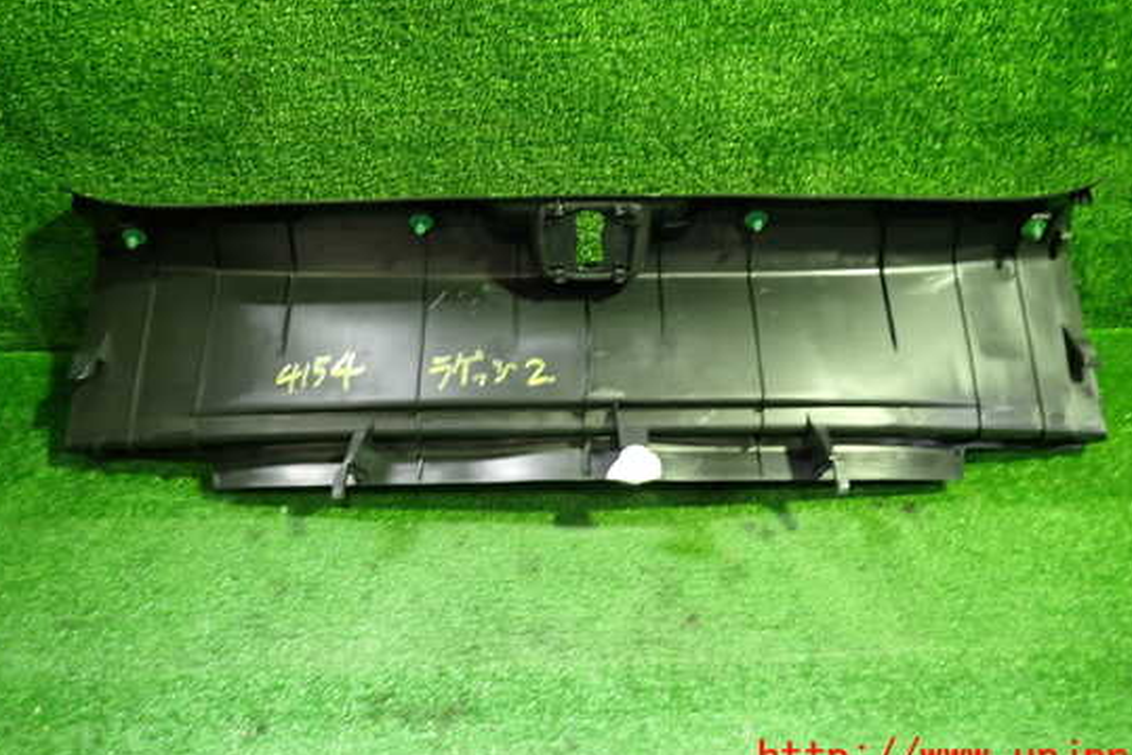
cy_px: 313
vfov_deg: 44.8
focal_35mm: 29
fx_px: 912
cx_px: 602
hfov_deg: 63.6
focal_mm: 4.5
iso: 320
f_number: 2
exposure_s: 1/30
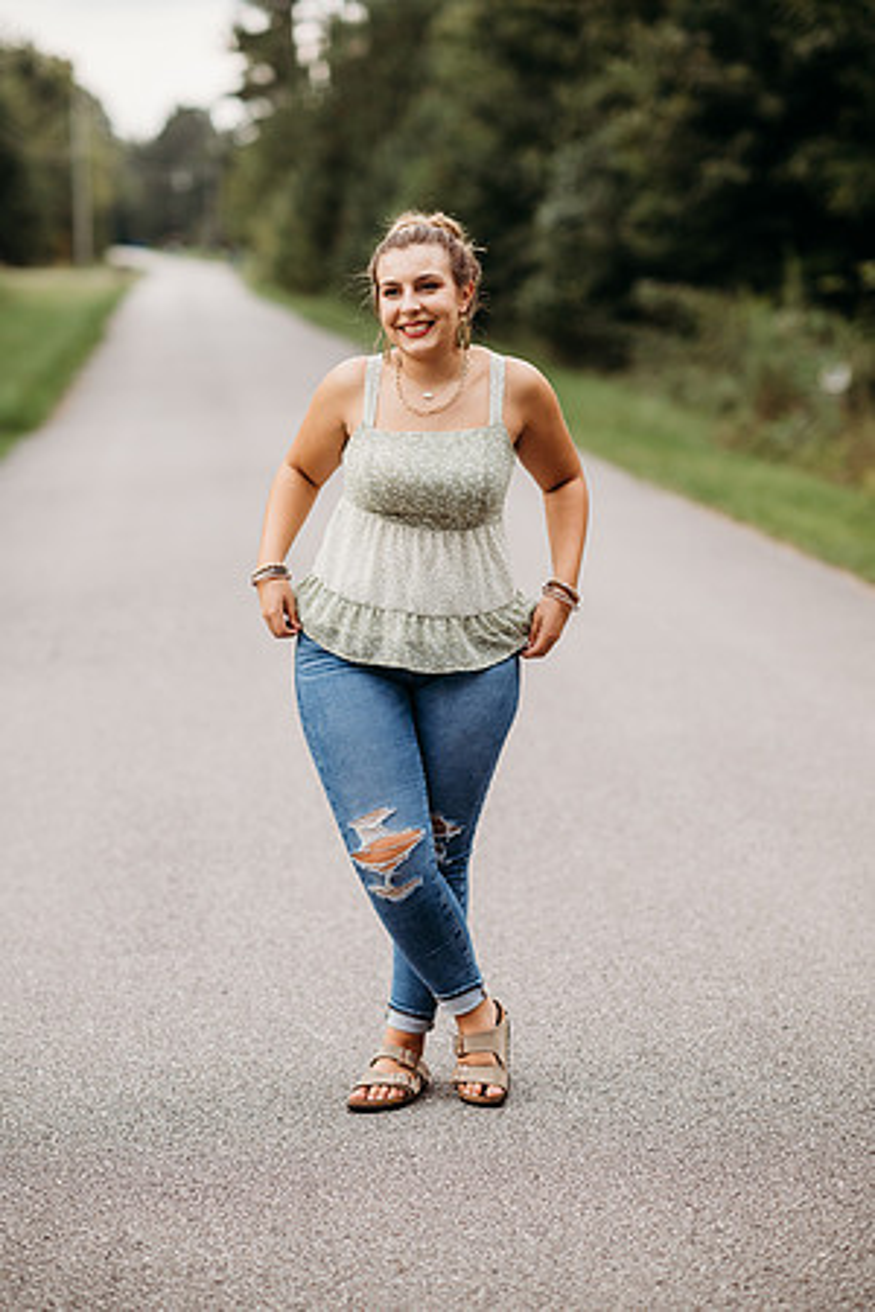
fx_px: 3099
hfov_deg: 16.1
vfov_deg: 23.9
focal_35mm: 85
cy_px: 656
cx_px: 438
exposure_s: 1/250
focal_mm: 85
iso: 320
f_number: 2.2
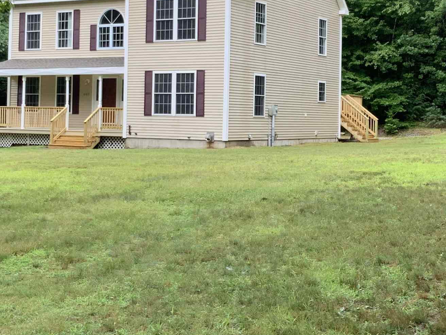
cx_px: 218
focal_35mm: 68
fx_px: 876
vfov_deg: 21.4
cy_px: 83
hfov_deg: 28.6
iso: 16
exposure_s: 1/204
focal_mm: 3
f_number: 1.8
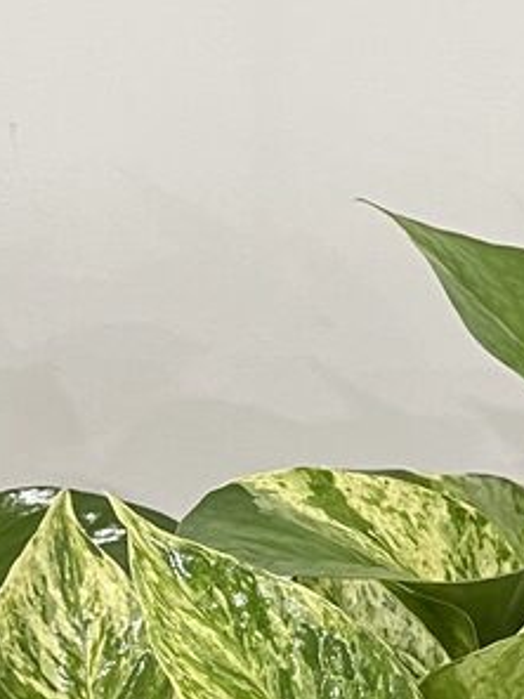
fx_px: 2483
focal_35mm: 123
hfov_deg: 11.4
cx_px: 852
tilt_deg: -33.8
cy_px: 822
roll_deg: -4.1
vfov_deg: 15.5
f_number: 1.6
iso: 125
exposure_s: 1/60
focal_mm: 5.1
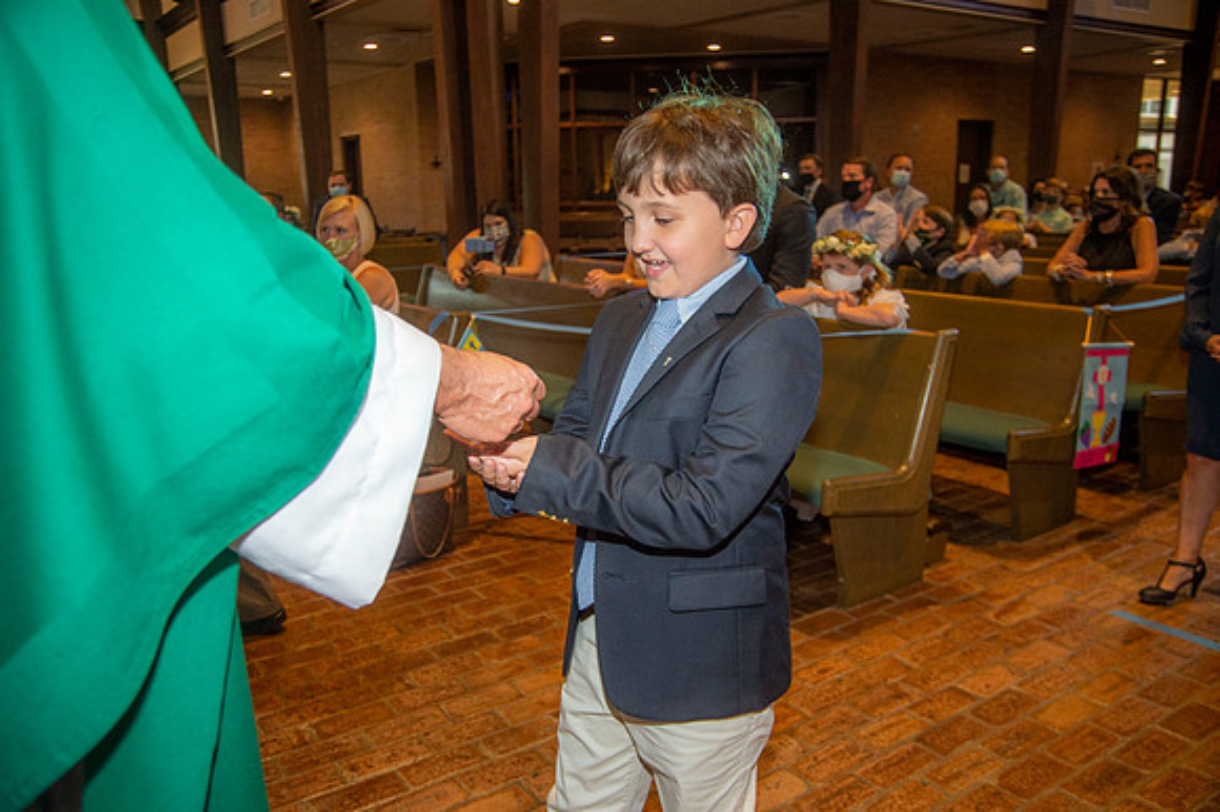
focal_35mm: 30
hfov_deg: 62.0
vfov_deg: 43.6
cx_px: 610
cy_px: 406
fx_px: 1016
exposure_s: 1/200
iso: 1600
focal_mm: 30
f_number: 5
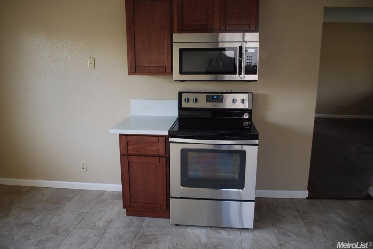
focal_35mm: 27
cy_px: 124
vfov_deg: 48.0
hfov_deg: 67.3
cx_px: 186
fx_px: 280
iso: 400
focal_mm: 18
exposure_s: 1/50
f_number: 3.5
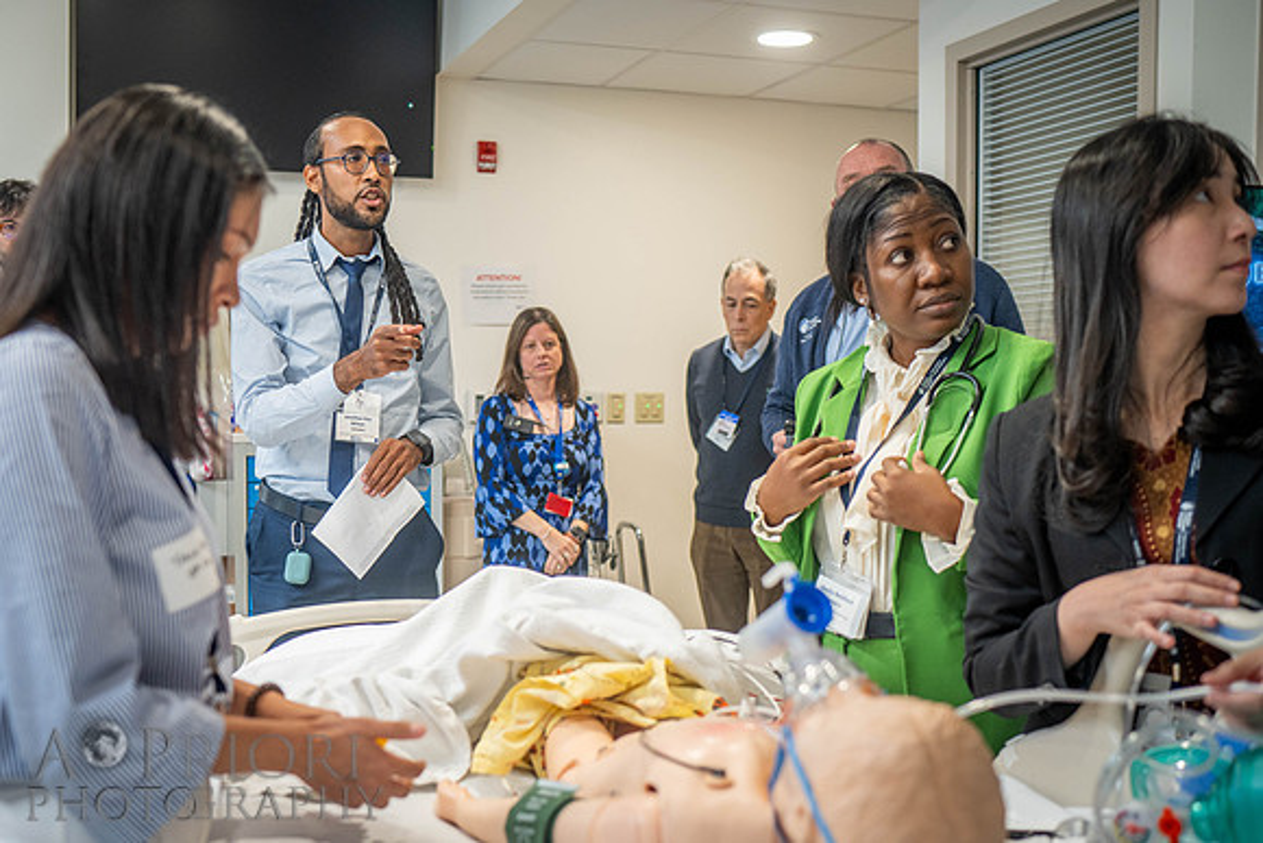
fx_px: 1491
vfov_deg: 31.5
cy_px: 472
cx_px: 506
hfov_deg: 45.7
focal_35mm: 42
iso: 1000
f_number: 2.5
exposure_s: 1/200
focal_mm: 35
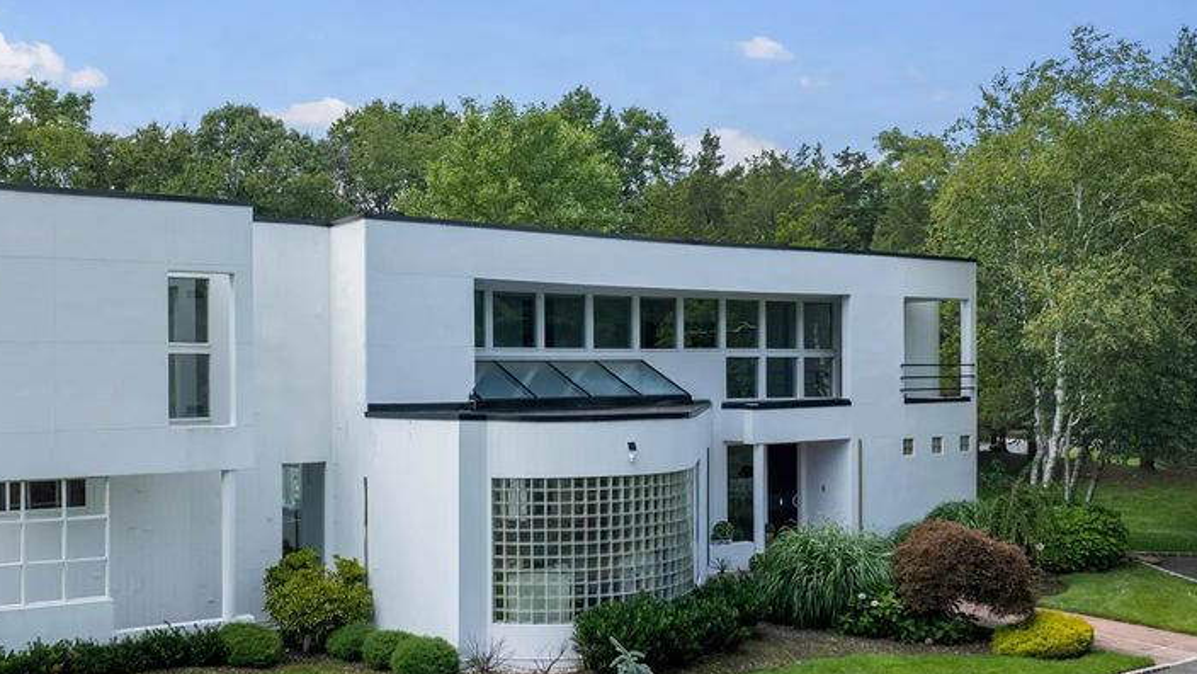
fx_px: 1206
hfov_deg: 52.6
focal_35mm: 38
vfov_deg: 31.2
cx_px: 519
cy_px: 379
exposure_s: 1/400
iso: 100
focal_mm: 12.29
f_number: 5.6
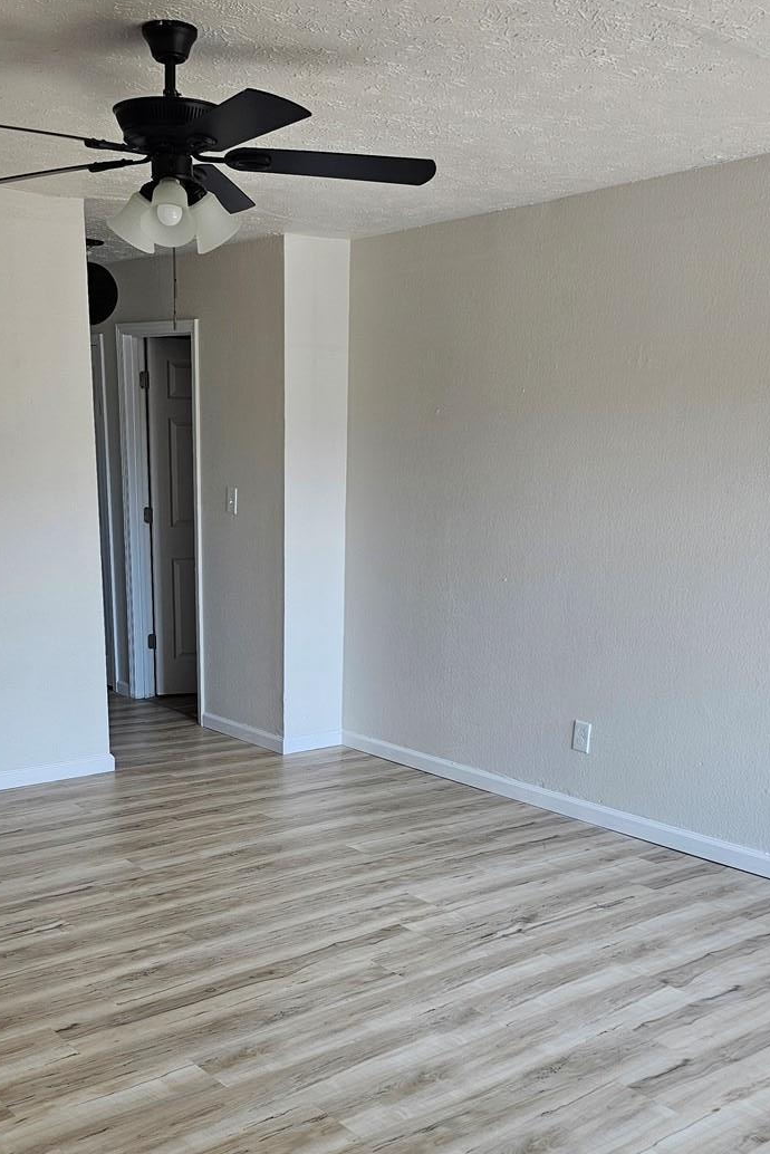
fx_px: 1186
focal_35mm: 37
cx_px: 319
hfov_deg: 35.9
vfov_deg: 50.8
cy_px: 779
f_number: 1.7
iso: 50
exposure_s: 1/120
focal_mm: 6.3
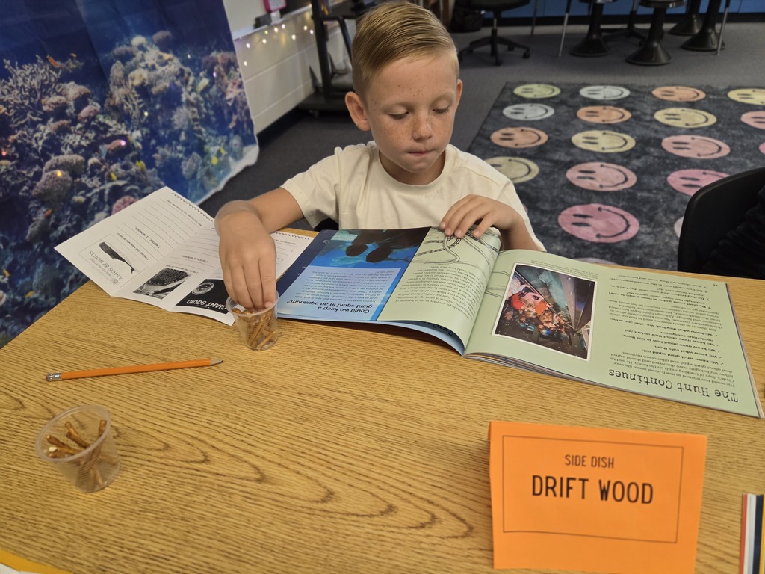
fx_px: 508
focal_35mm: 23
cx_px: 382
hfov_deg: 73.9
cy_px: 287
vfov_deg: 58.9
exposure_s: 1/120
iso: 320
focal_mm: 5.4
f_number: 1.8
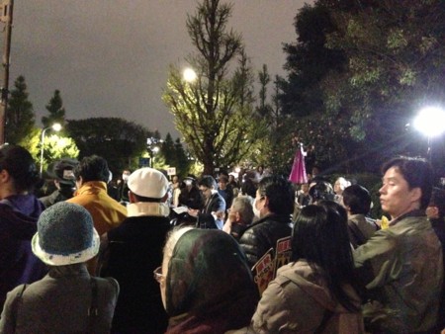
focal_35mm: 33
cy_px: 167
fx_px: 424
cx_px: 222
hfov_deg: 55.3
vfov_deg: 43.0
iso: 2500
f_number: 2.4
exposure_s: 1/15
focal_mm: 4.13
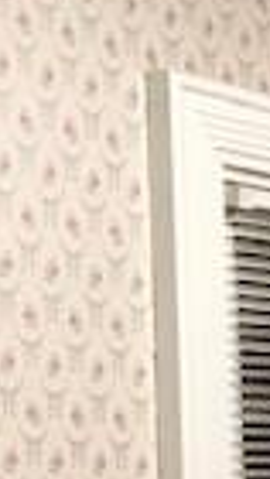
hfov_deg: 6.9
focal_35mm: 139
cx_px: 1059
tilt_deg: -4.2
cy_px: 660
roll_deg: +0.6
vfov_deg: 14.6
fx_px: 1765
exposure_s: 1/15
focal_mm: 3.99
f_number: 1.8
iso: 100
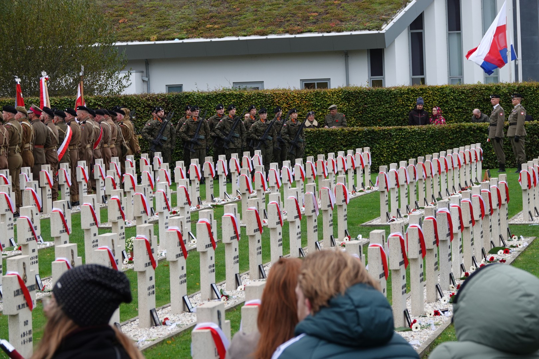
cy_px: 180
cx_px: 270
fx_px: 1901
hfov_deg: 16.1
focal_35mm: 127
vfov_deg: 10.8
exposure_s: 1/200
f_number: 4
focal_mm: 46.41
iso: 100
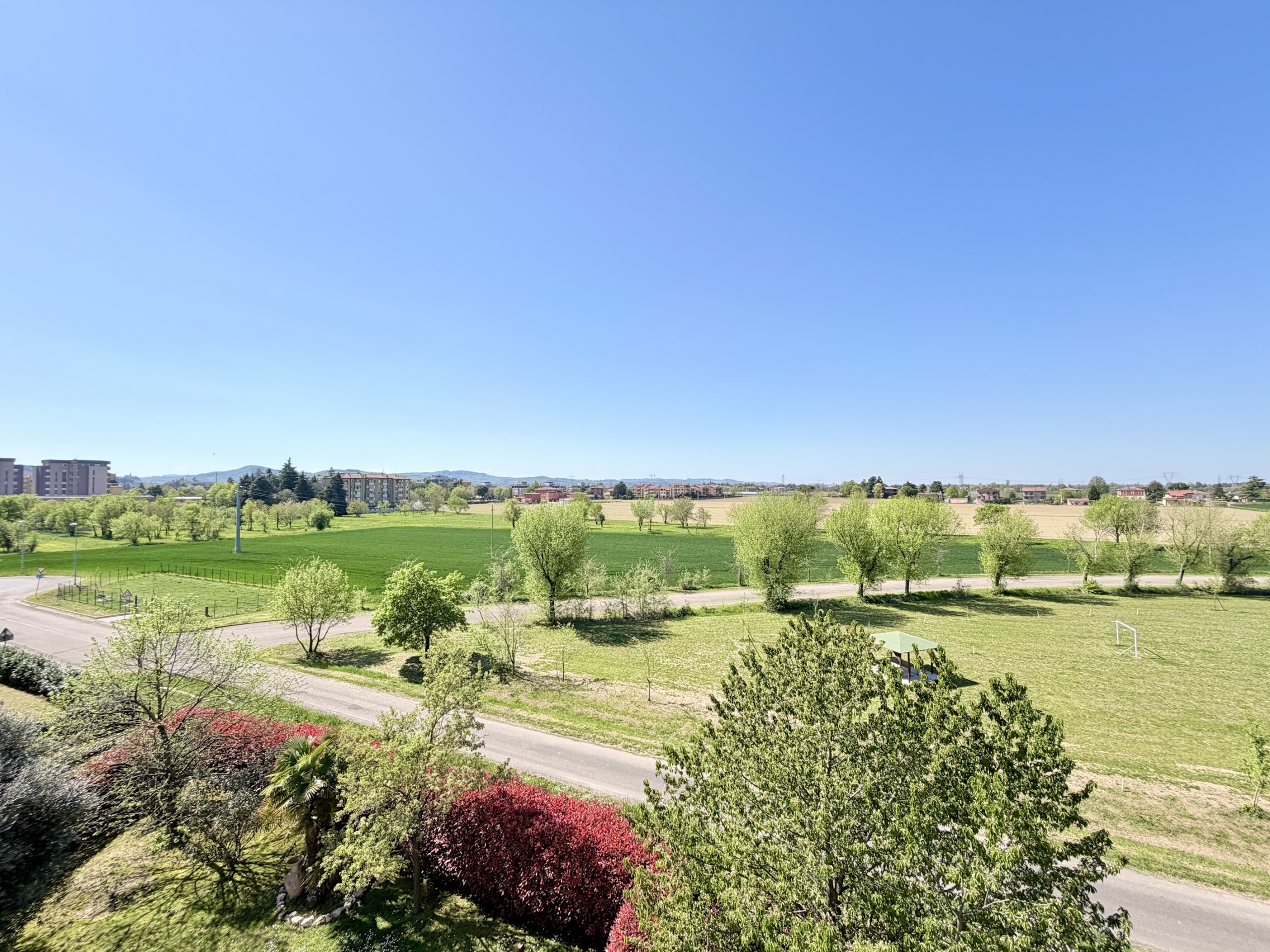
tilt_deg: +2.7
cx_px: 635
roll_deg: +1.0
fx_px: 514
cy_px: 476
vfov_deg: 85.7
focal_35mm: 14
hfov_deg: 102.1
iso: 40
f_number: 2.2
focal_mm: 2.22
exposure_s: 1/701
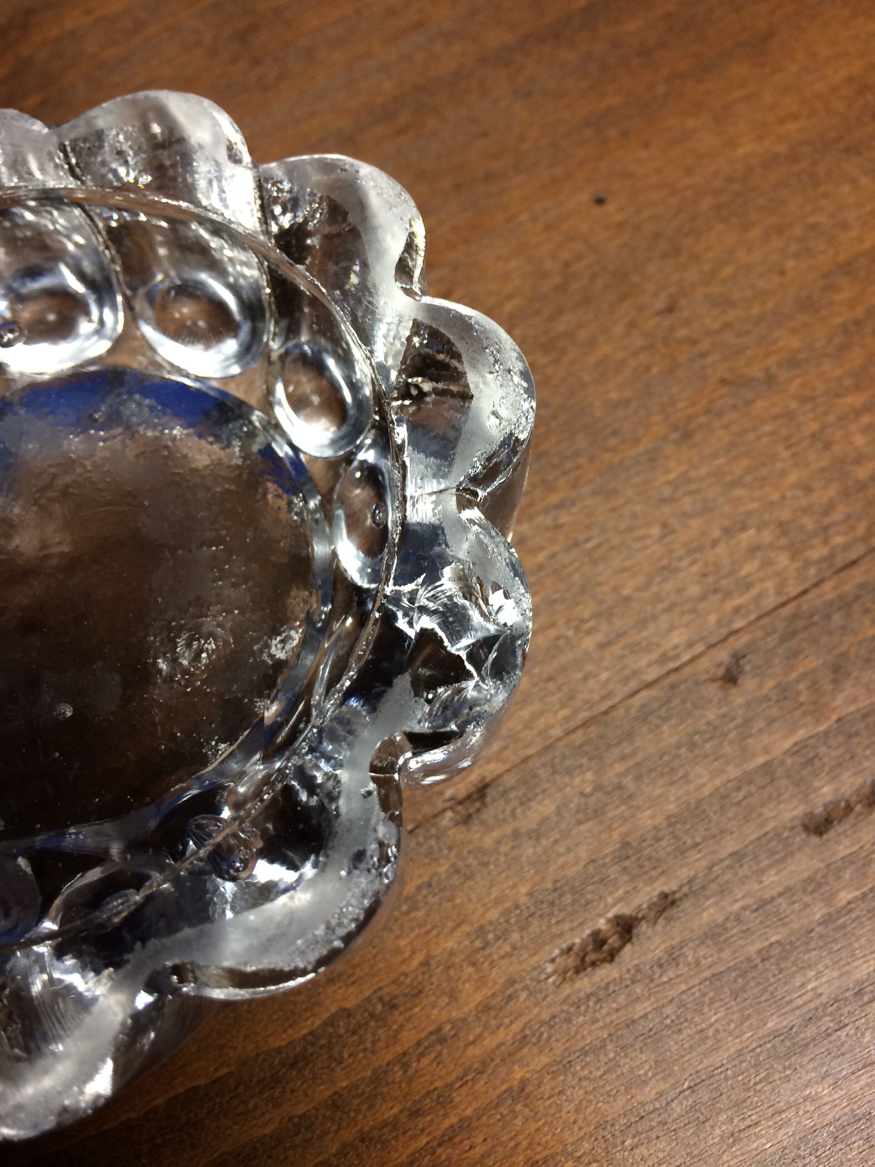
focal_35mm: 29
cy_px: 584
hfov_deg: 48.2
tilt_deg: -69.6
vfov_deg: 61.7
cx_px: 438
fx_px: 977
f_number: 2.2
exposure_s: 1/33
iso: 100
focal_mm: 4.15
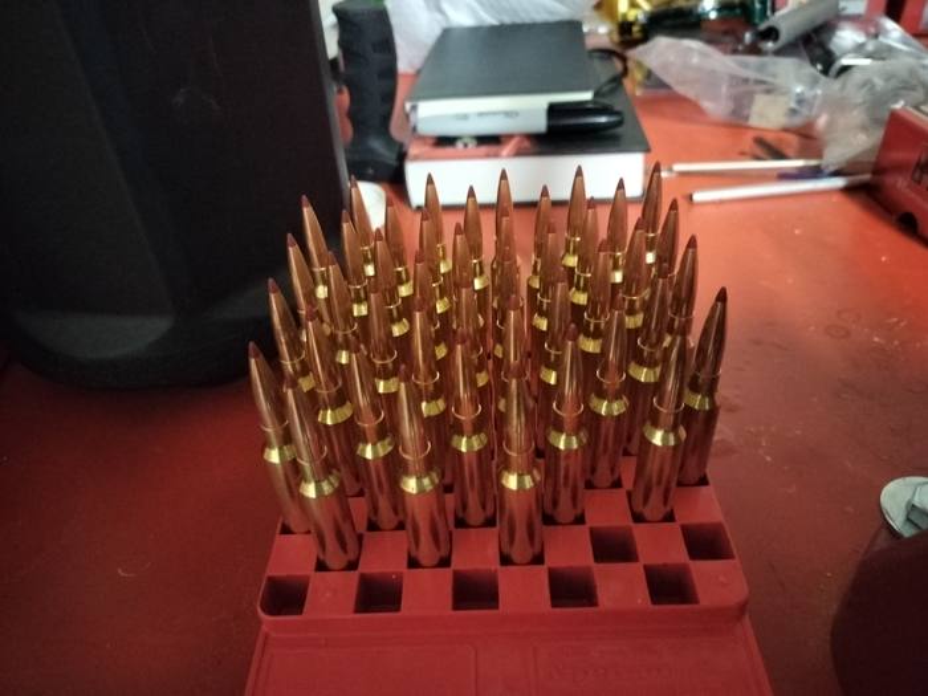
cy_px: 348
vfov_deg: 56.8
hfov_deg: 71.6
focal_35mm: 24
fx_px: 643
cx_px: 464
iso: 3200
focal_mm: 5.24
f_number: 1.7
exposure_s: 1/10
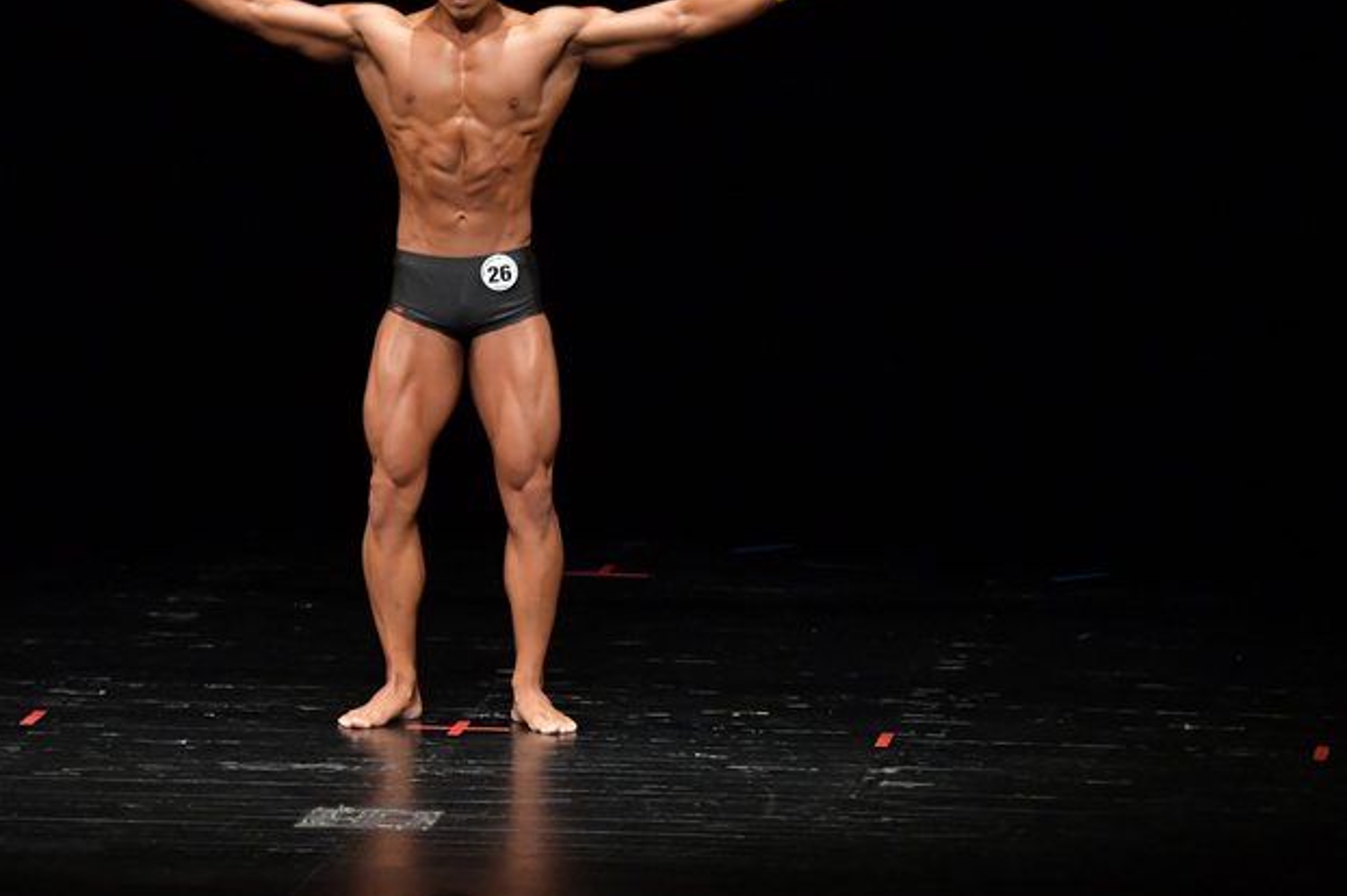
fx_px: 11181
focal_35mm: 299
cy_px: 377
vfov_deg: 4.6
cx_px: 510
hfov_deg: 6.9
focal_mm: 160
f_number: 5.6
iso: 4000
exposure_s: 1/400
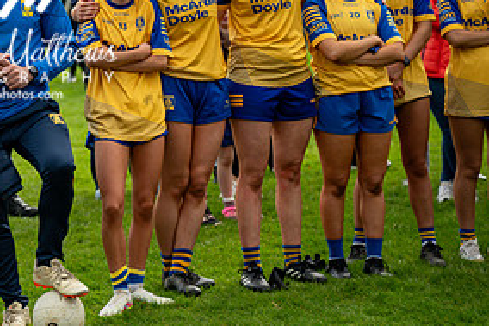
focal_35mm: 143
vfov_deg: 9.5
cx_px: 0
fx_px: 1941
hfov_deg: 14.1
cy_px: 23
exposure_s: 1/2000
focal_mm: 70
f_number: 2.8
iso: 100
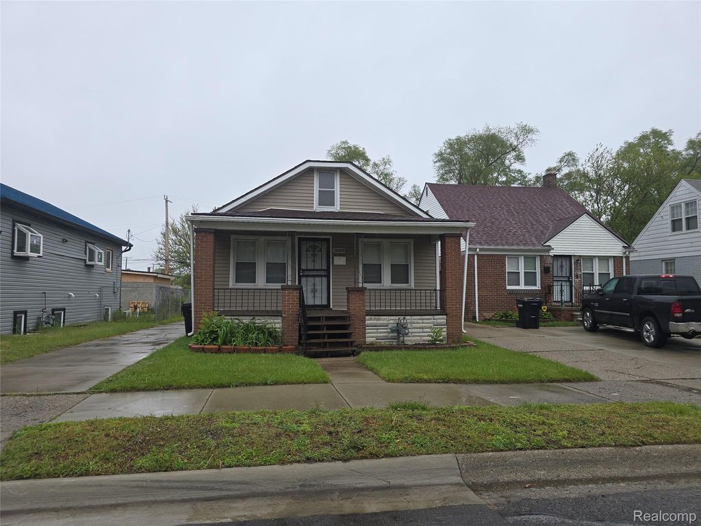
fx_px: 466
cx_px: 350
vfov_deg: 58.9
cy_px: 263
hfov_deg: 73.9
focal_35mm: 23
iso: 12
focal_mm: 6.3
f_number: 1.7
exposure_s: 1/323
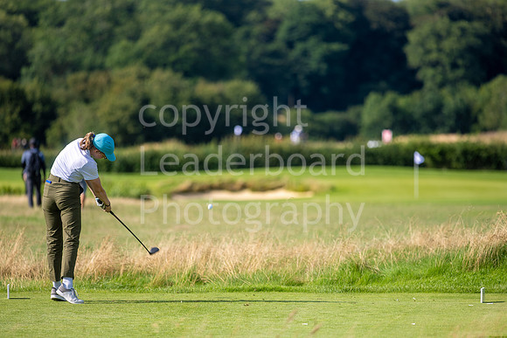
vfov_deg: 4.6
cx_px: 254
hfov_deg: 6.9
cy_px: 169
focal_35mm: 300
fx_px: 4226
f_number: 4
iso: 125
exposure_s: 1/1000
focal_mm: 300
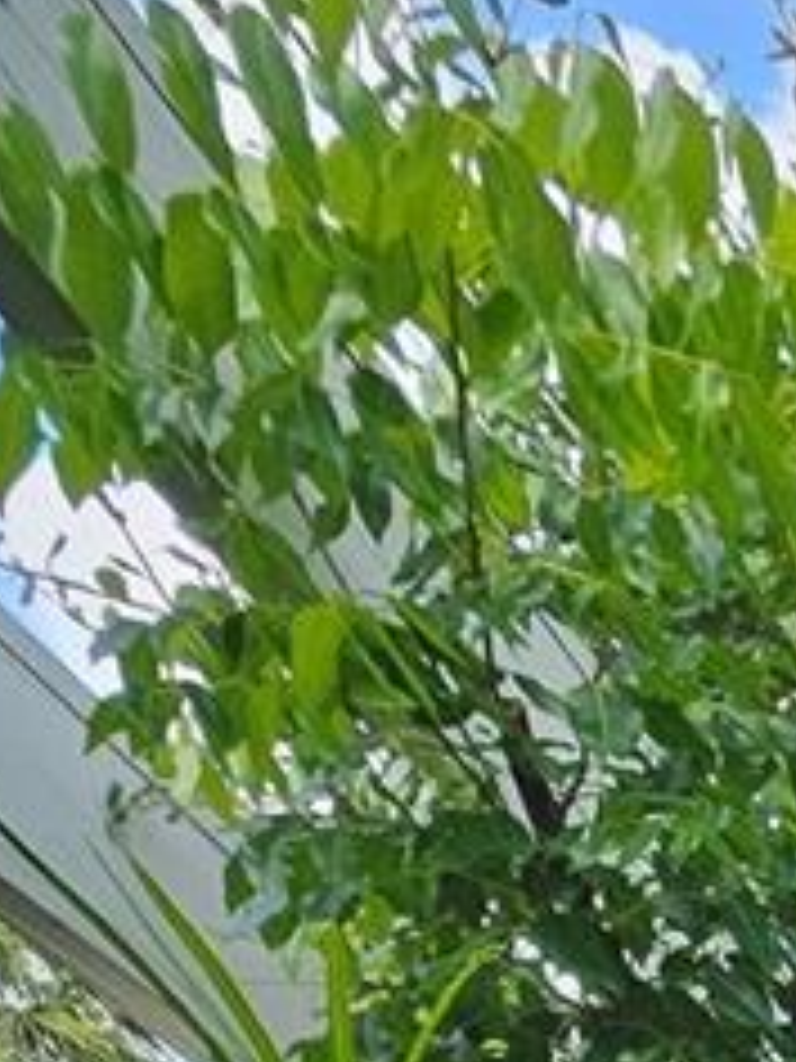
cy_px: 2282
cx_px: 1884
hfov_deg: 14.7
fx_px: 2024
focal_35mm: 66
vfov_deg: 17.4
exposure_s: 1/205
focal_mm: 1.74
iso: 32
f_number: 2.2
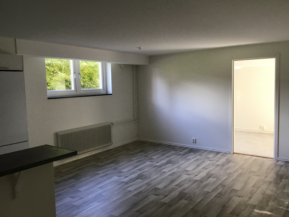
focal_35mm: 31
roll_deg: +2.2
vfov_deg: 45.4
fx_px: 259
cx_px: 144
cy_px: 108
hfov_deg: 58.4
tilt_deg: -7.2
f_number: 2.4
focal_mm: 3.3
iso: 64
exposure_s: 1/33
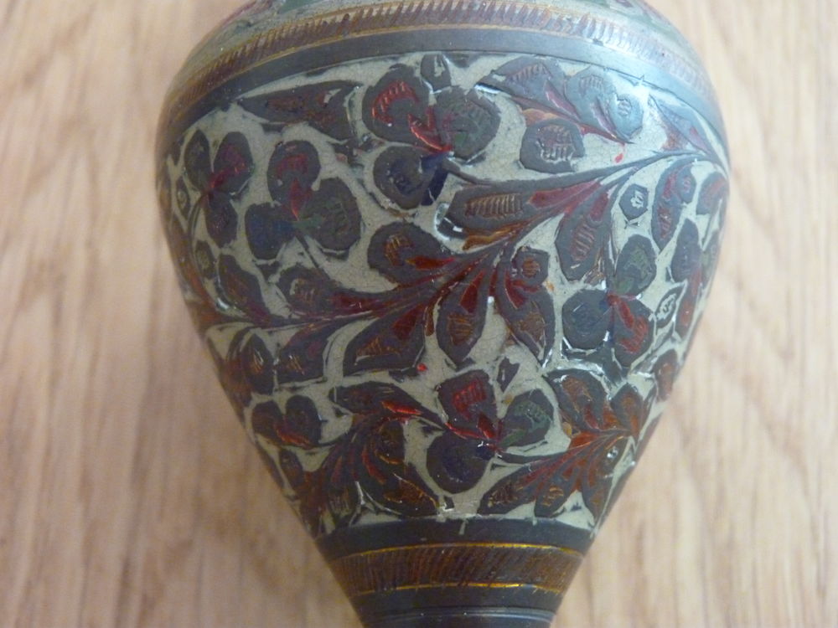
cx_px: 419
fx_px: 1283
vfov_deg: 27.5
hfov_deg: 36.2
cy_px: 314
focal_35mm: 53
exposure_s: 1/20
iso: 800
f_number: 3.2
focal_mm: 9.5
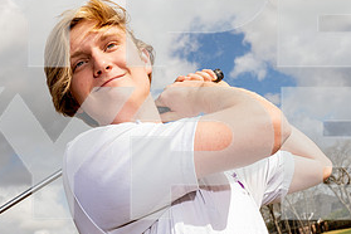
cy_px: 154
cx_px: 106
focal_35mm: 52
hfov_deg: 37.6
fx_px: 507
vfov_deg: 25.9
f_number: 8
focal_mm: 25
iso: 100
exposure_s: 1/250
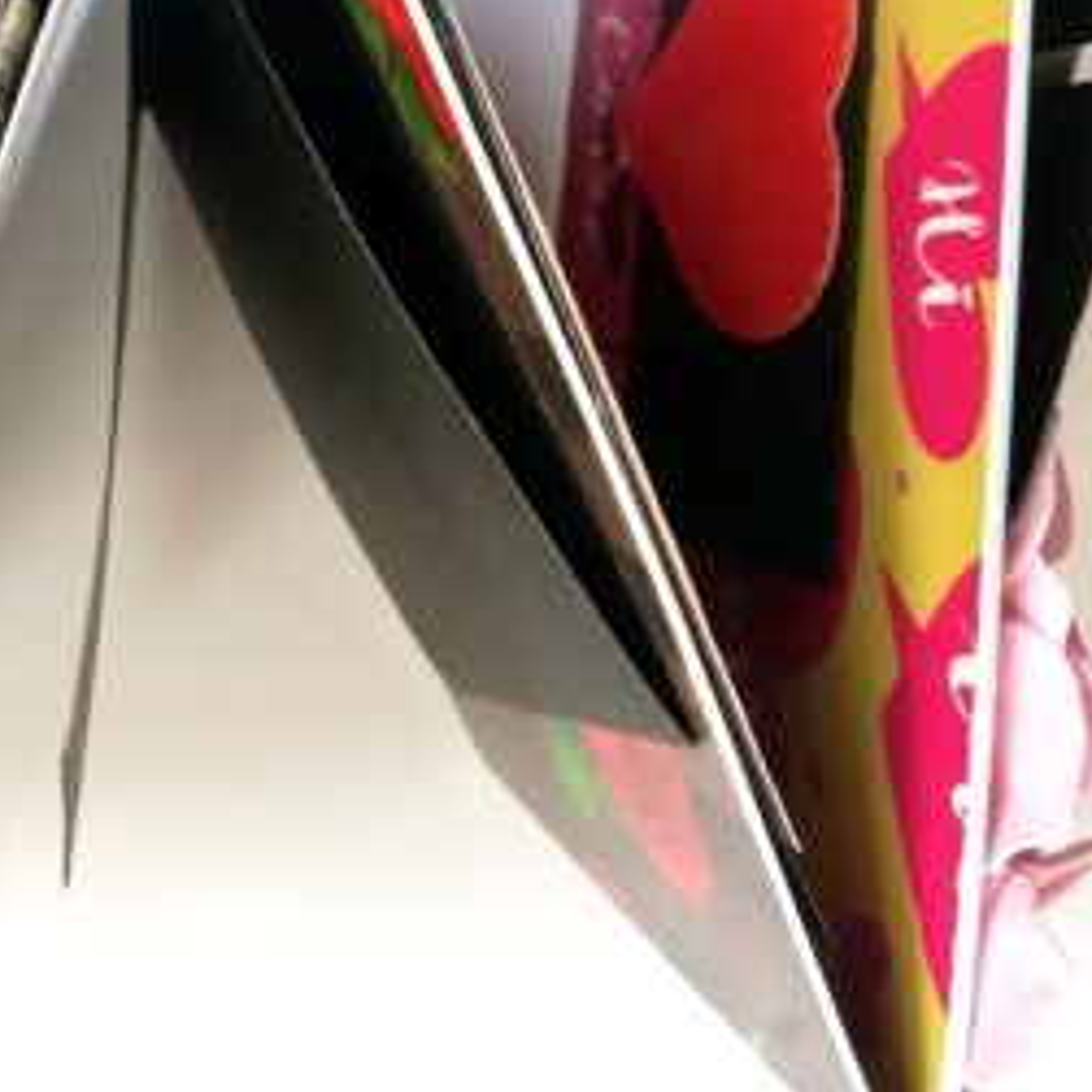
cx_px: -30
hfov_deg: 28.9
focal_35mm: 55
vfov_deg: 30.5
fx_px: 1963
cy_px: 265
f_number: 2.2
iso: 100
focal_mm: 3.83
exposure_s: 1/33.3
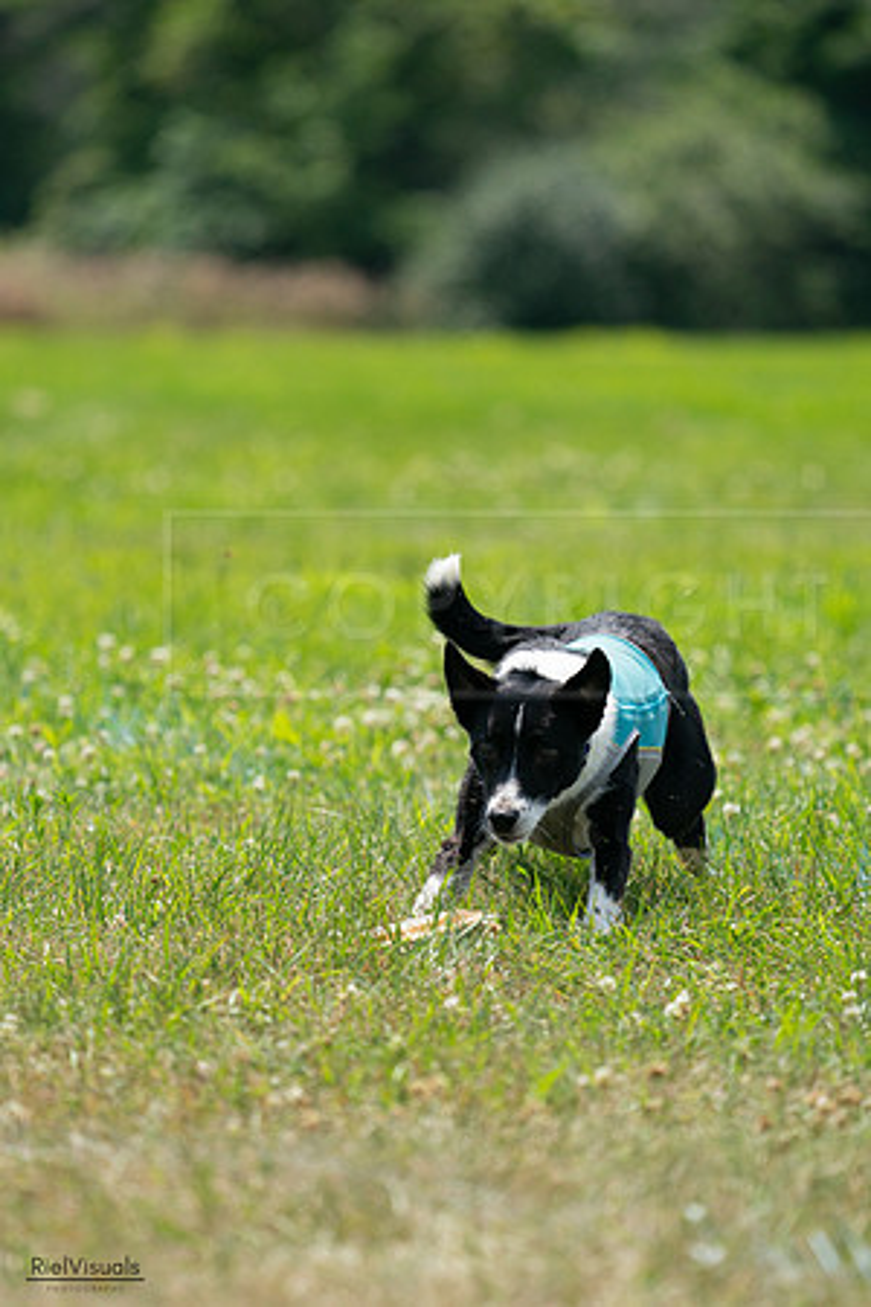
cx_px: 436
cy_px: 654
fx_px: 12919
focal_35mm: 356
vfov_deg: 5.8
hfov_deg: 3.9
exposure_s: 1/4000
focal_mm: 356
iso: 1250
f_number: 6.3
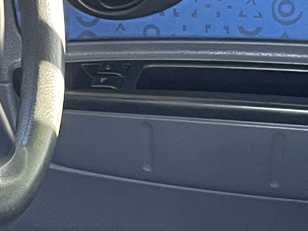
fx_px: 1477
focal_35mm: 166
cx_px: -247
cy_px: 566
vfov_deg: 8.2
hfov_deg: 11.1
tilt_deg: -45.0
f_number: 1.6
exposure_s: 1/60
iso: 320
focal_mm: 4.2
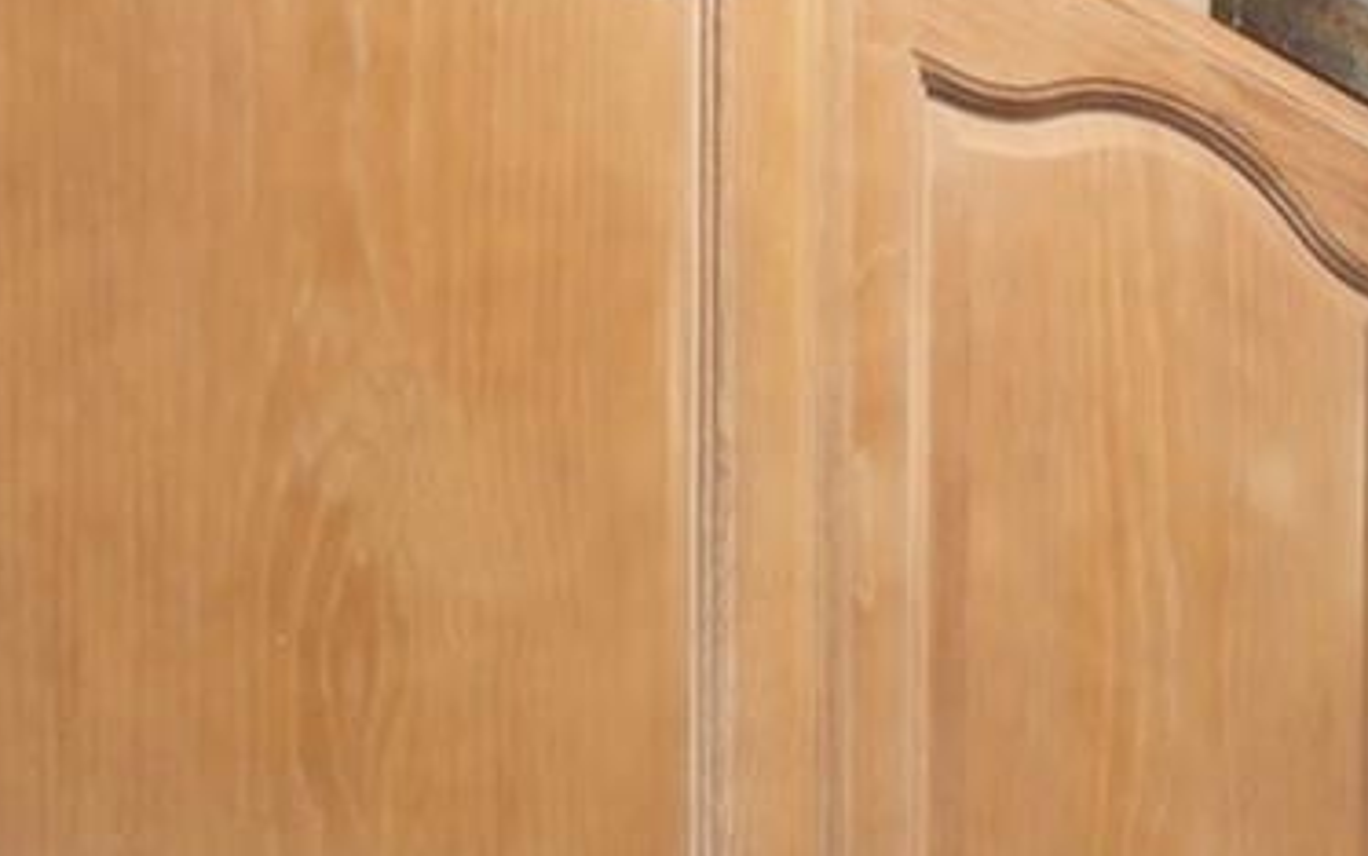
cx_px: 1931
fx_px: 2275
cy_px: 1315
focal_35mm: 61
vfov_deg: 18.6
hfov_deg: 26.4
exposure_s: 1/15
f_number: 8
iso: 400
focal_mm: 14
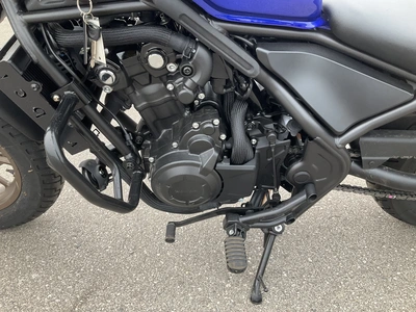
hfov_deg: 61.7
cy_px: 156
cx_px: 208
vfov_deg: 48.2
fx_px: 349
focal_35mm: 29
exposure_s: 1/220
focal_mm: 3
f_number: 1.8
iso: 25
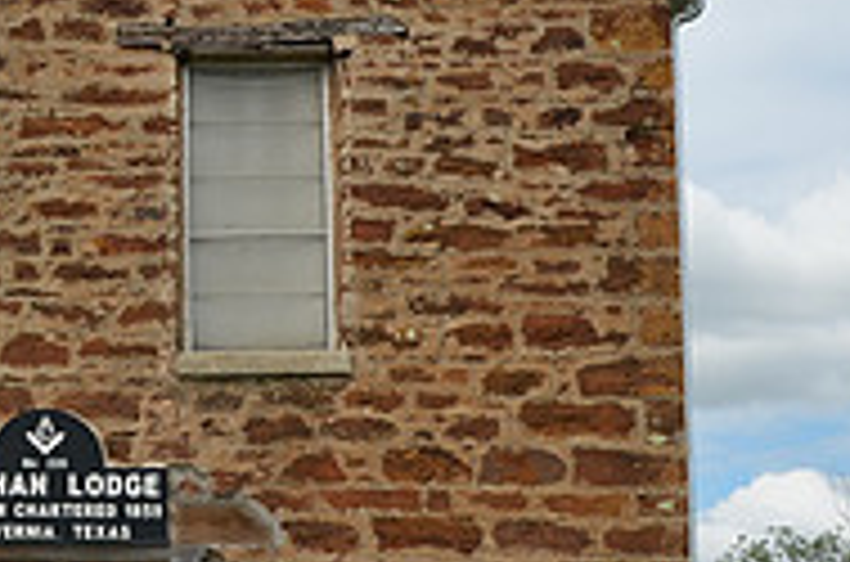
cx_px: 54
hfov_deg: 20.7
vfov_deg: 14.1
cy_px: 292
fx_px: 2274
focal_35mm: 97
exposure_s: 1/200
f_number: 7.1
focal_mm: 21
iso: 200
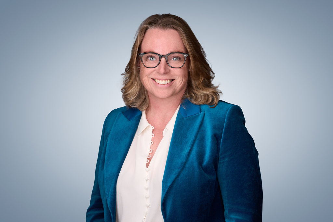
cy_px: 111
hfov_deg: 23.9
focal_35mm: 85
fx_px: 786
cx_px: 166
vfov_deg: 16.1
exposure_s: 1/8000
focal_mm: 85
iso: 400
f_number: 6.3
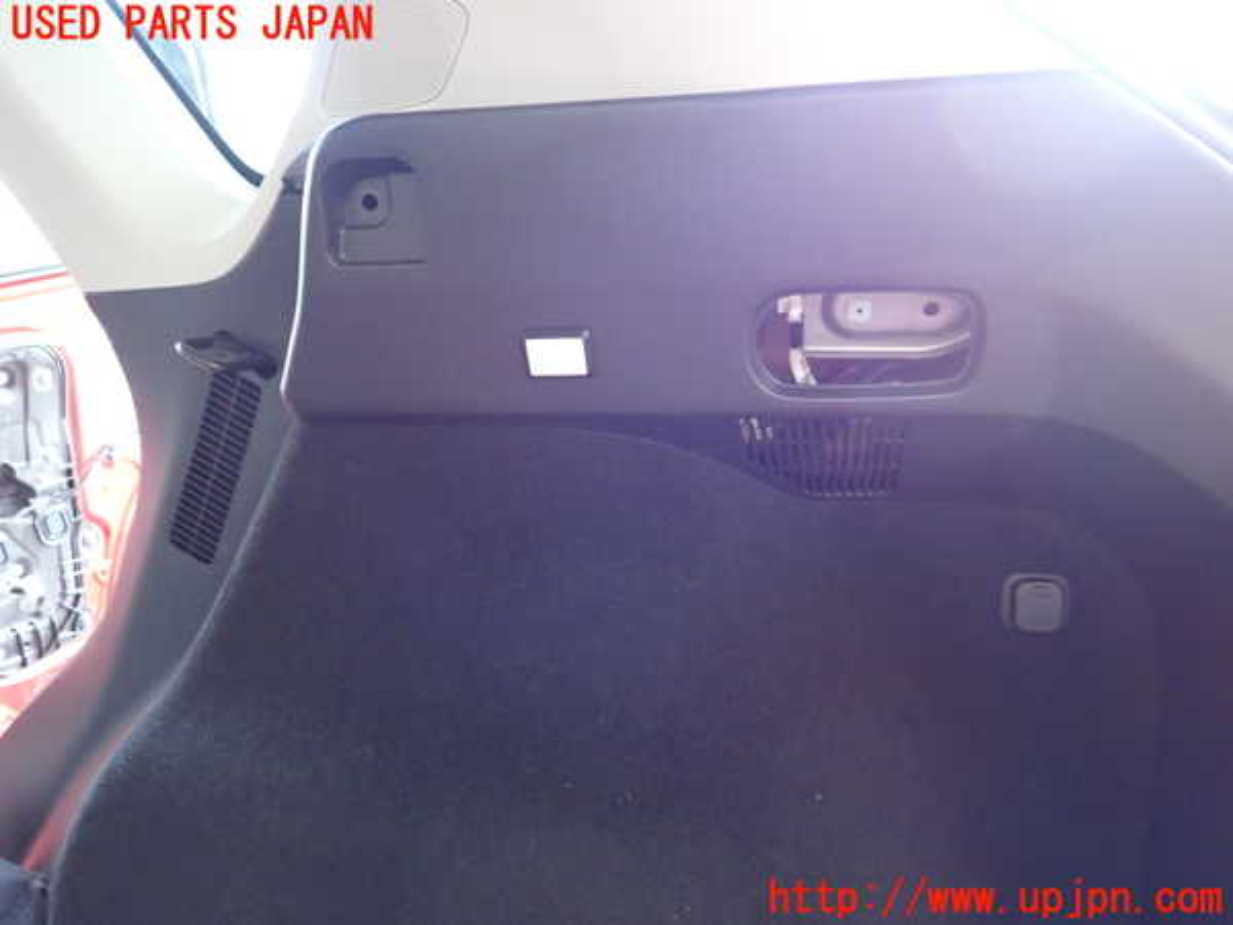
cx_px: 616
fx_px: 890
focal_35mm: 25
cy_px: 462
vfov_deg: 54.9
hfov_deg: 69.4
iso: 640
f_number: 2
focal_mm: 4.5
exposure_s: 1/30
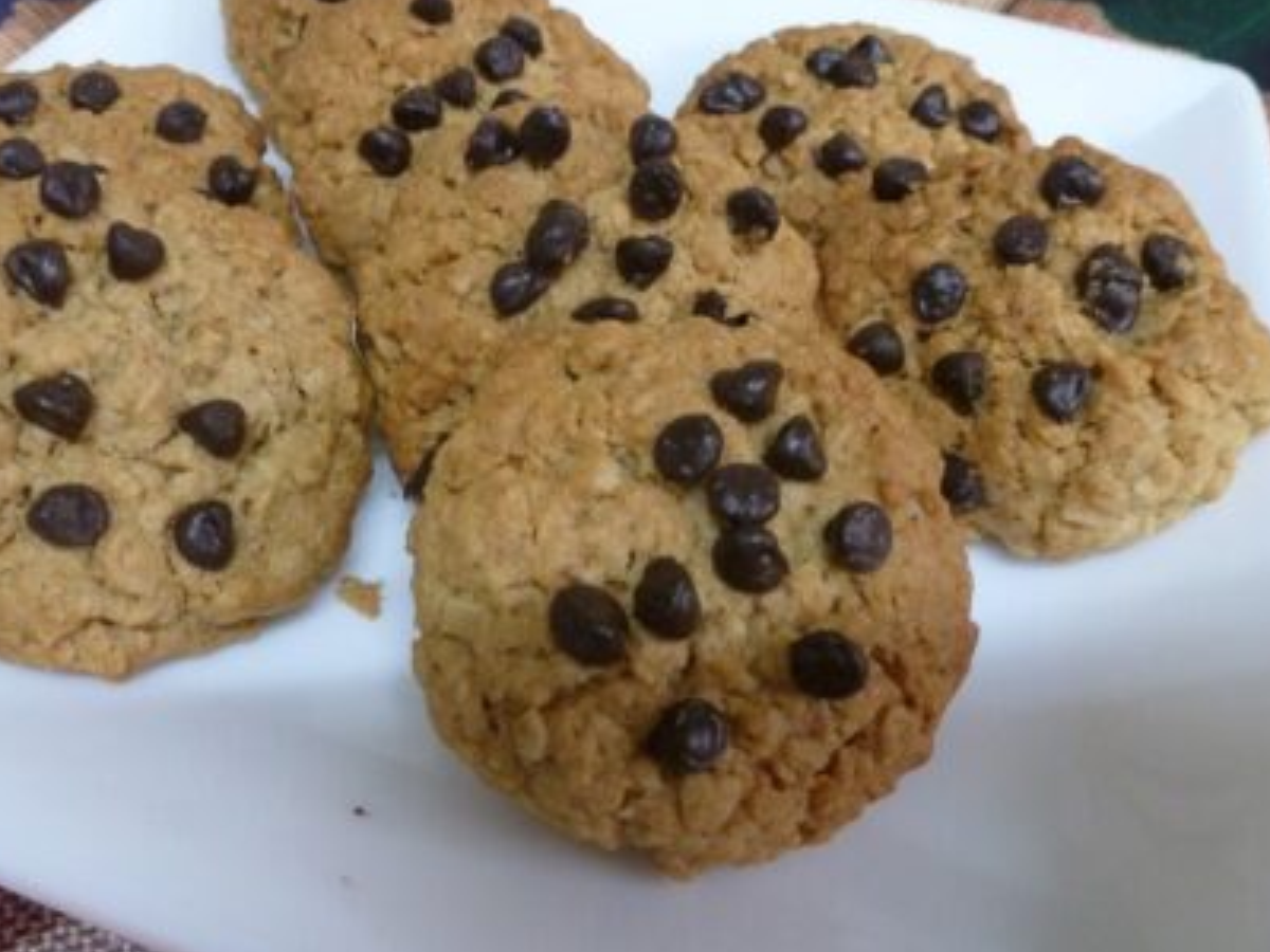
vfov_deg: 46.6
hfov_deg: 59.4
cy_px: 405
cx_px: 505
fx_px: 1101
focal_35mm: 30
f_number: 3.3
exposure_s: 1/10
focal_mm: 4.3
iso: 400
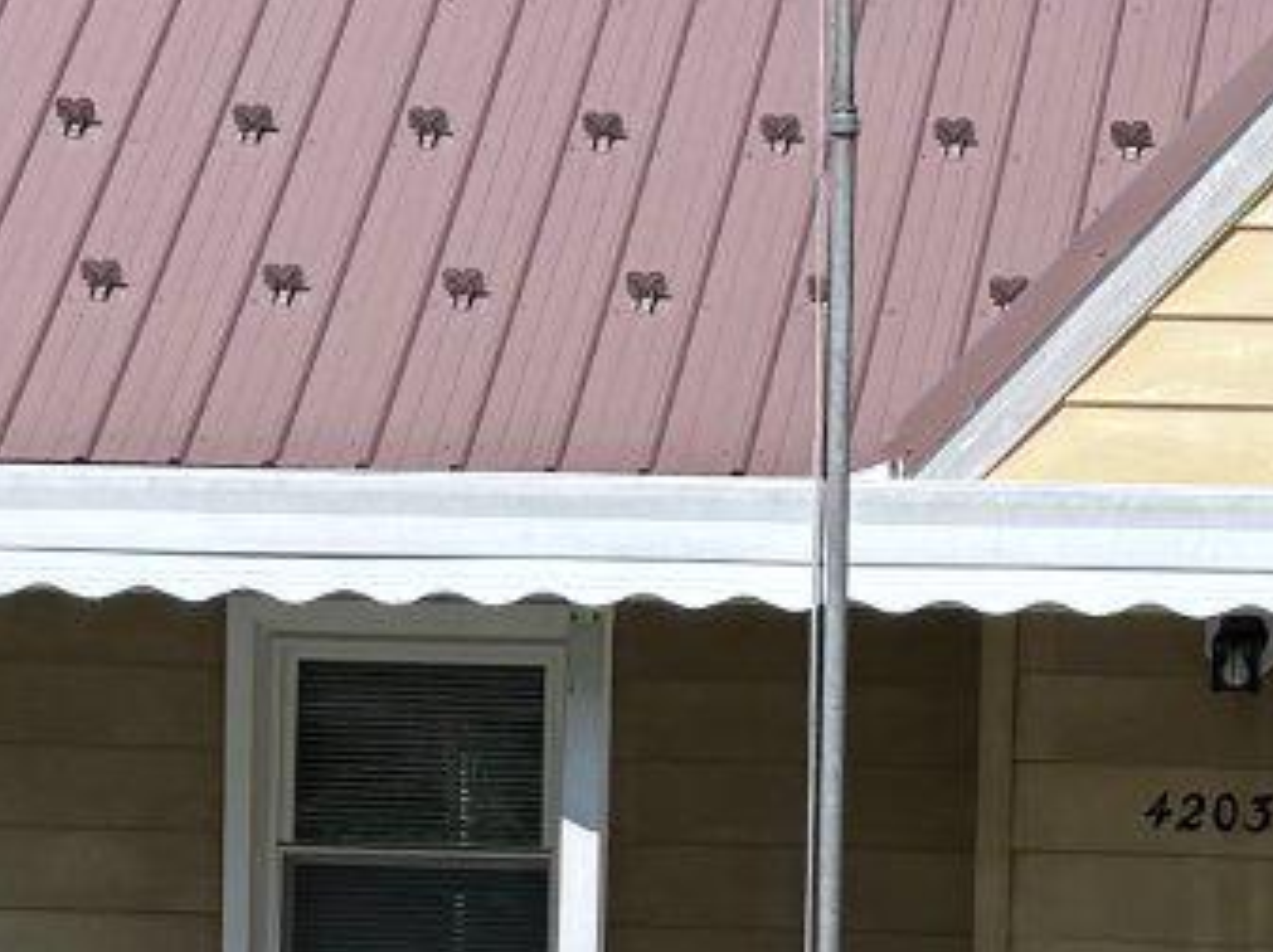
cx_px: 1466
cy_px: 1020
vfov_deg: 10.0
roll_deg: -1.9
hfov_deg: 13.2
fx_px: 5363
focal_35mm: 146
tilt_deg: -0.8
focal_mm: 6.76
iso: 80
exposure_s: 1/6173
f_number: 1.78
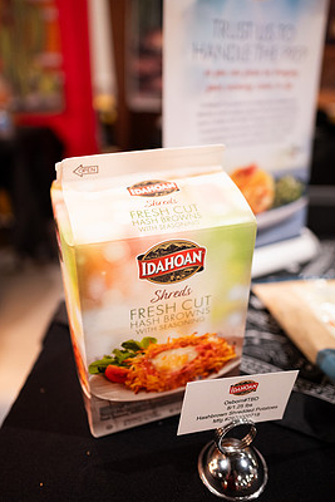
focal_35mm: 27
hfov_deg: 47.9
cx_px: 157
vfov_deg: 67.3
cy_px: 243
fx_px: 377
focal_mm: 24
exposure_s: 1/200
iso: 1250
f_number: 1.8
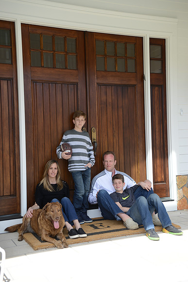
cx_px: 94
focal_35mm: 45
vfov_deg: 43.6
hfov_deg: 29.9
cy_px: 141
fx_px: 352
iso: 160
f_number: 7.1
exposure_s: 1/125
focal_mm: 45
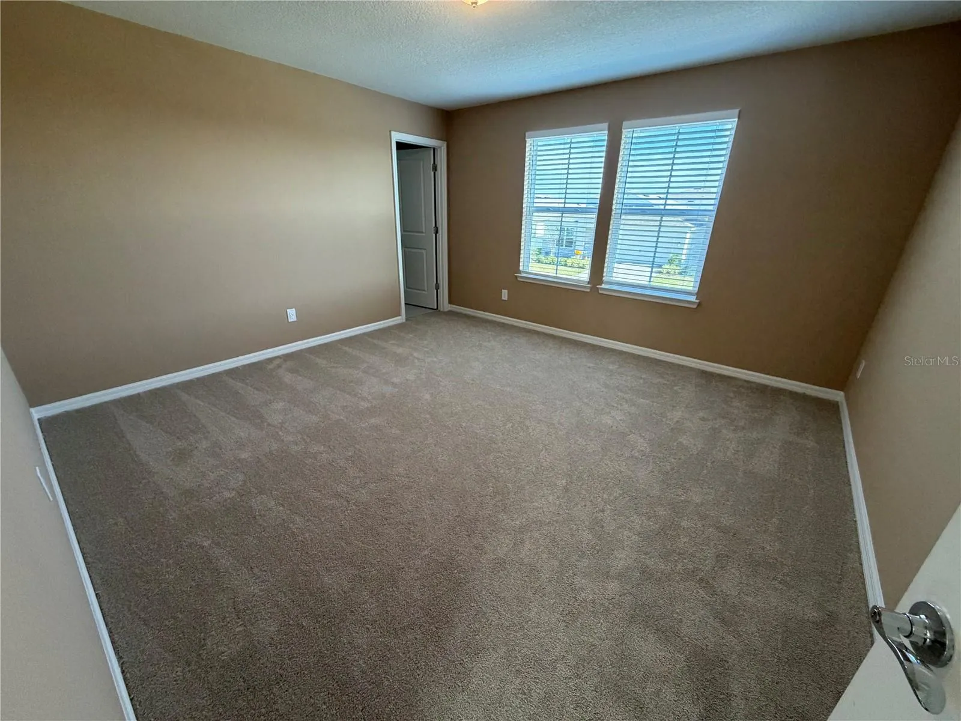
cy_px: 360
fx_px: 389
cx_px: 480
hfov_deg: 102.1
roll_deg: -0.7
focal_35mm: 14
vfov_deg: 85.7
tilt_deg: -21.5
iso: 250
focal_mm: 2.22
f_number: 2.2
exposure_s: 1/120
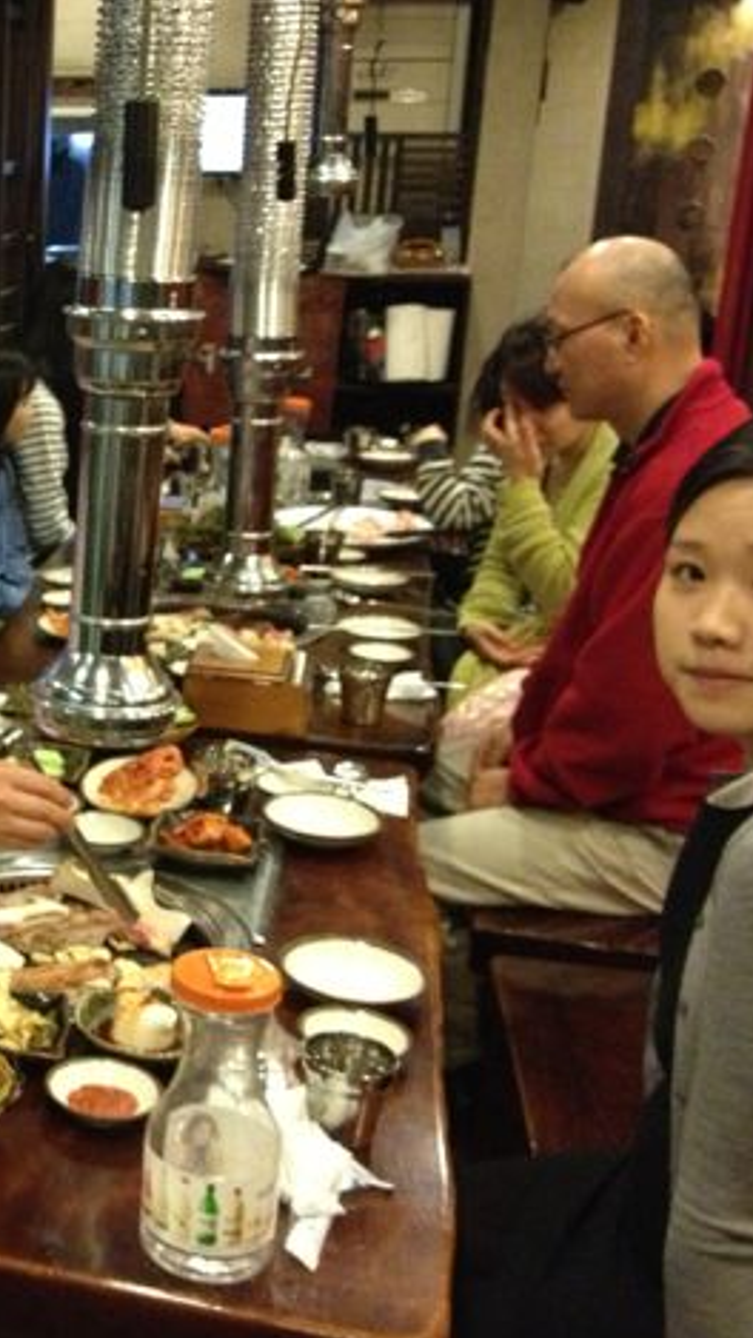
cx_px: -114
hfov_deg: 21.6
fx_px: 1845
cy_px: 682
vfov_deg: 39.9
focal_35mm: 52
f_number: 2.4
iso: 640
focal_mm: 4.28
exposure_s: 1/15
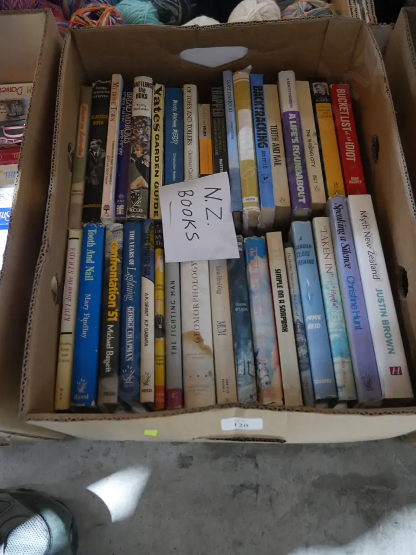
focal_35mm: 28
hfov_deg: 49.7
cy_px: 278
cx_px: 208
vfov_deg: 63.4
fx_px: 449
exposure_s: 1/40
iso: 3200
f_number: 3.5
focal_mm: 14
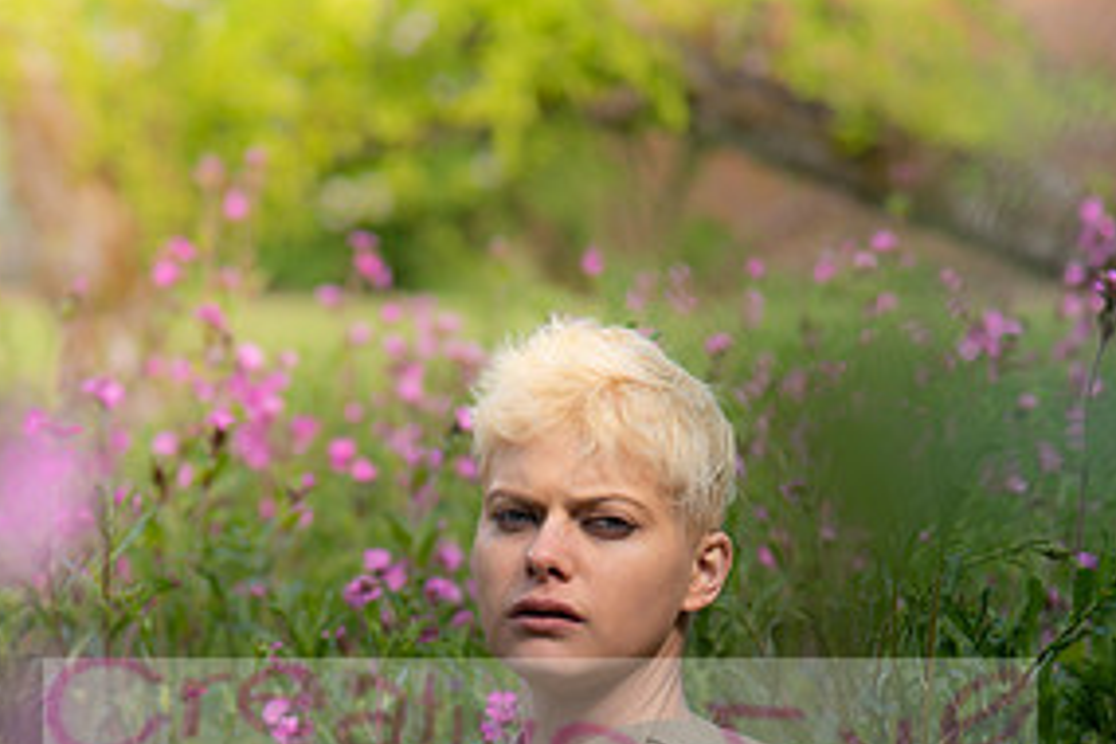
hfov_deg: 8.4
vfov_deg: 5.6
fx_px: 7563
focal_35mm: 244
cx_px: 540
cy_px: 742
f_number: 4
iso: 100
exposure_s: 1/250
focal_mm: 120
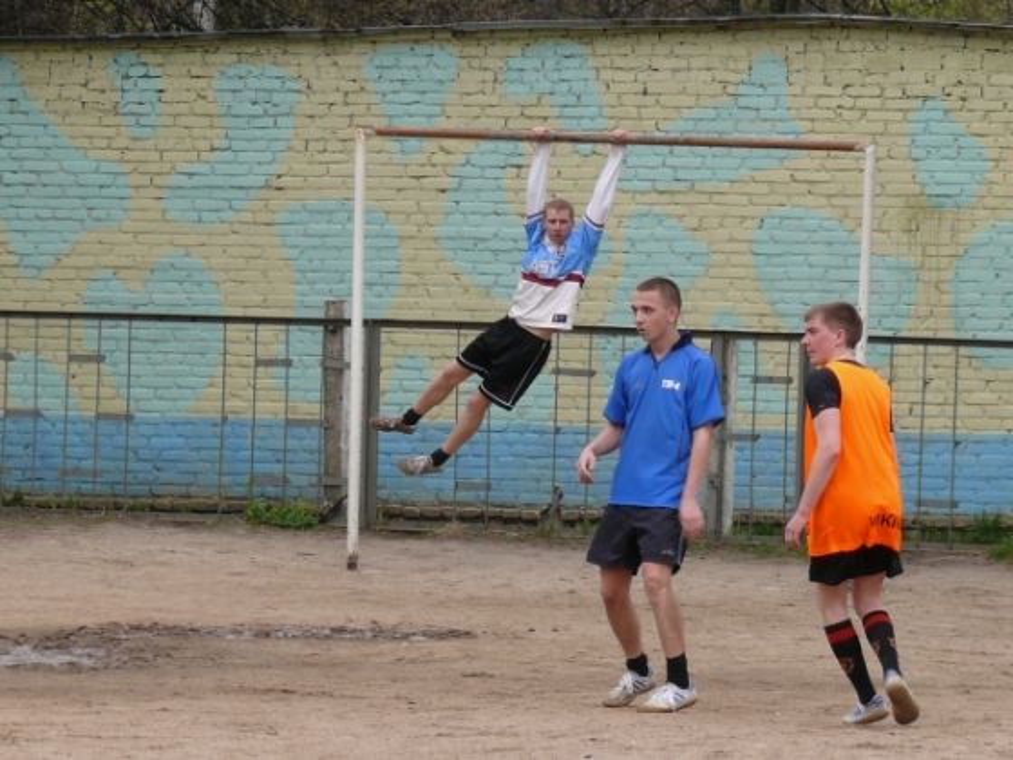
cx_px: 506
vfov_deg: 5.2
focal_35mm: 285
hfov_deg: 7.0
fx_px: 8340
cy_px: 380
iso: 100
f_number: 5
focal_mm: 33.9
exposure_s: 1/200
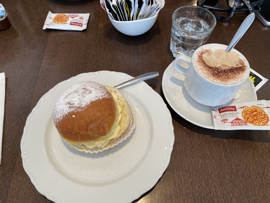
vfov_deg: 53.1
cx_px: 135
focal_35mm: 26
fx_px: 203
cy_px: 102
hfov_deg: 67.3
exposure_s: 1/100
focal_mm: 4.25
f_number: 1.8
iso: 100
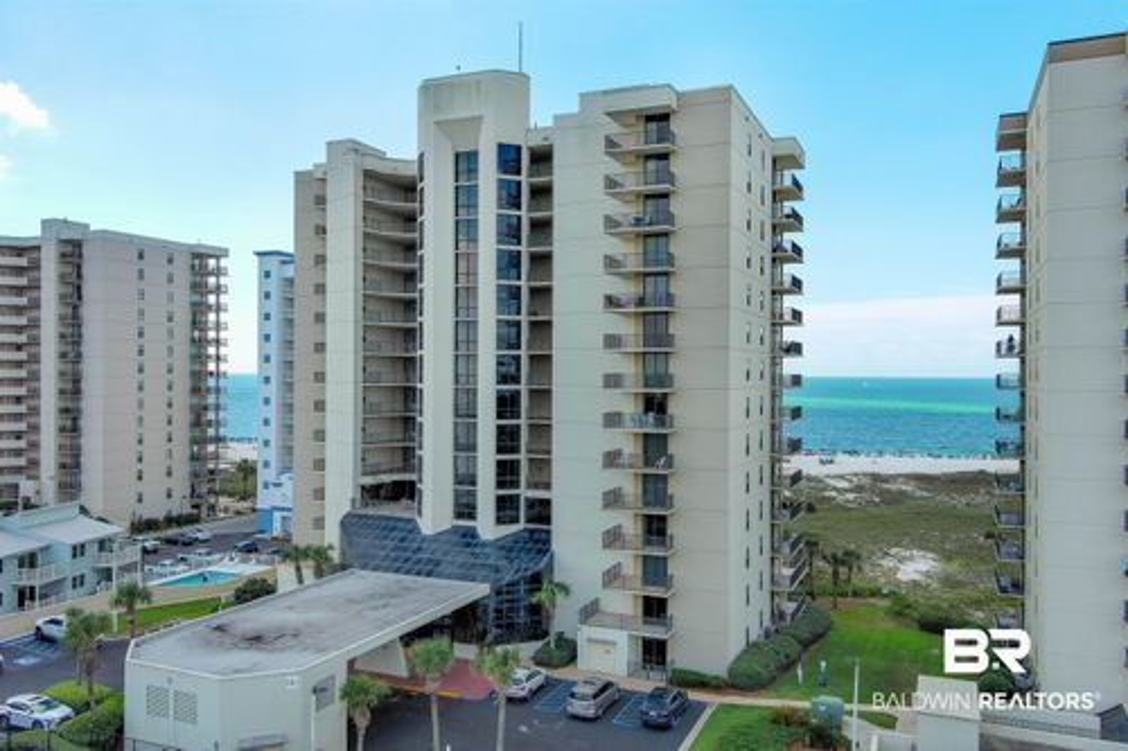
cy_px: 376
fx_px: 908
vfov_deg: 44.9
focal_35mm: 29
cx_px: 564
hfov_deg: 63.7
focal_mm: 10.57
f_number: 6.3
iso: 100
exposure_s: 1/800
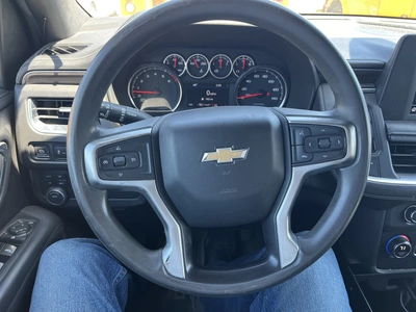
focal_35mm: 26
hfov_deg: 67.3
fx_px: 312
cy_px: 156
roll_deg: -0.4
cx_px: 208
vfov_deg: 53.1
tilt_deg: -29.2
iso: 125
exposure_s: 1/121
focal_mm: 5.1
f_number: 1.6
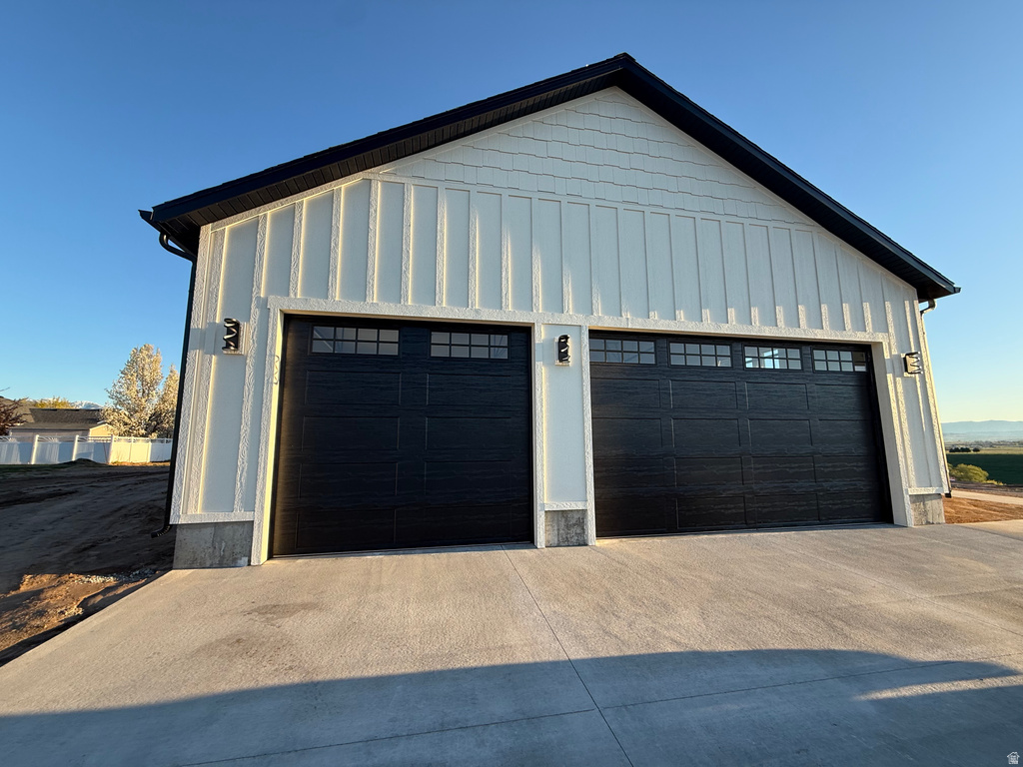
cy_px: 384
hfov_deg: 102.1
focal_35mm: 14
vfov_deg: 85.7
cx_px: 512
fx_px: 414
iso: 50
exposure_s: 1/338
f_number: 2.2
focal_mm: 2.22
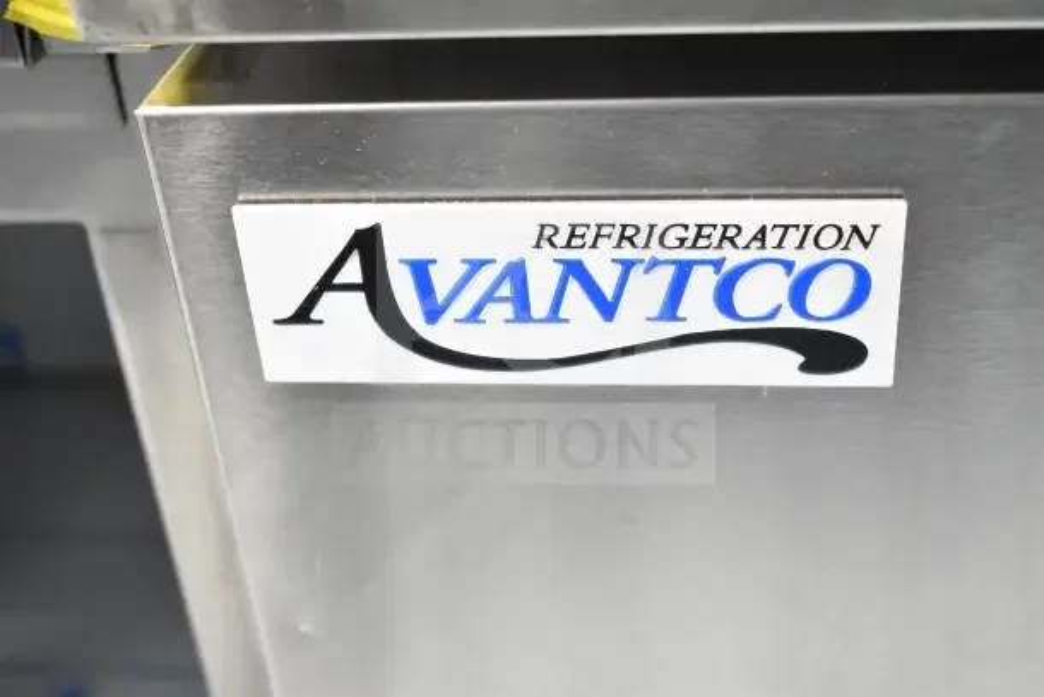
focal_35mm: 51
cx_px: 522
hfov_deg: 38.9
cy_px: 348
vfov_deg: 26.5
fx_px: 1479
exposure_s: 1/50
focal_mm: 34
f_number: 4.5
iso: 4000
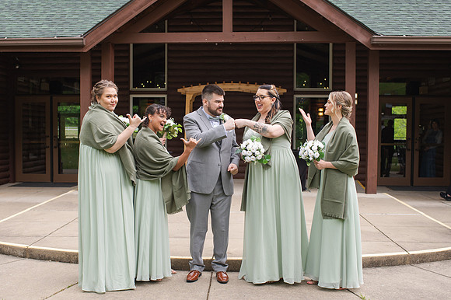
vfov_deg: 27.7
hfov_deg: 40.7
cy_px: 168
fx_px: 608
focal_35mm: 49
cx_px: 205
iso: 360
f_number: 3.5
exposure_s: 1/640
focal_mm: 35
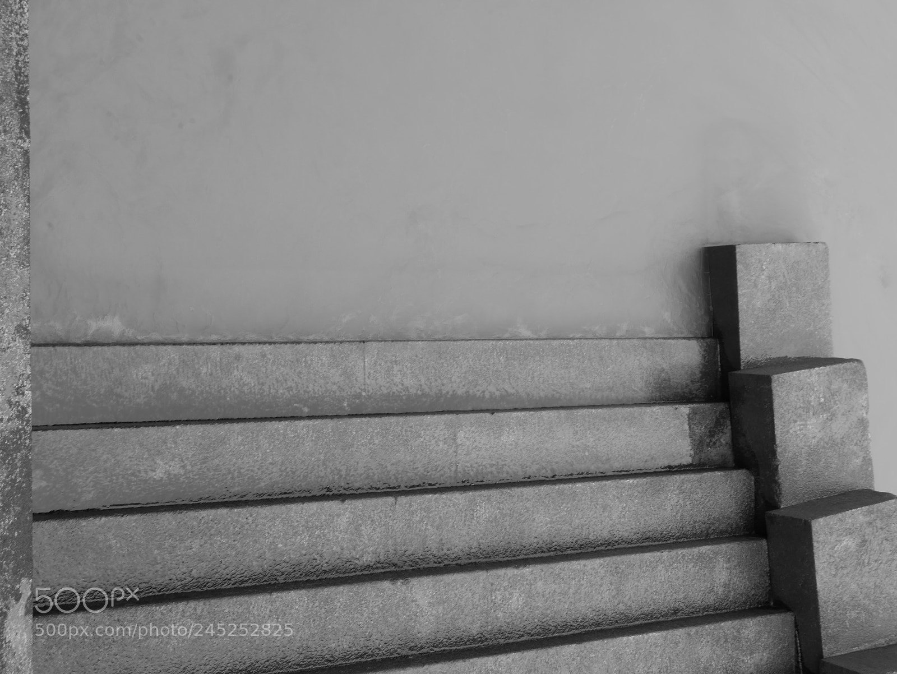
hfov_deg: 38.2
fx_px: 1296
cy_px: 337
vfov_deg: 29.1
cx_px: 448
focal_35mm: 50
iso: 125
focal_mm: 25
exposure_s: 1/1.3
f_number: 11
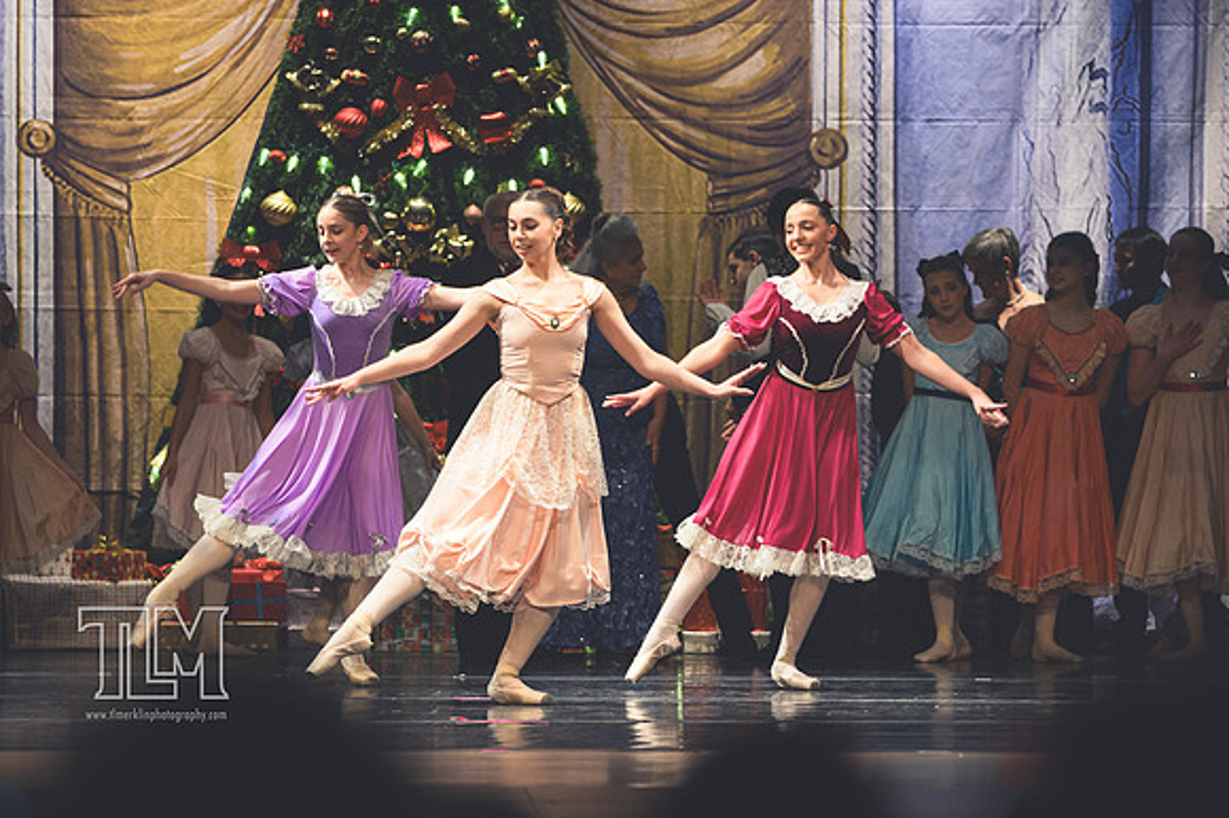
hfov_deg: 7.9
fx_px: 8939
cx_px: 614
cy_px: 409
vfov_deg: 5.2
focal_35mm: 262
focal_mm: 175
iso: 560
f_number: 2.8
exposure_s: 1/400
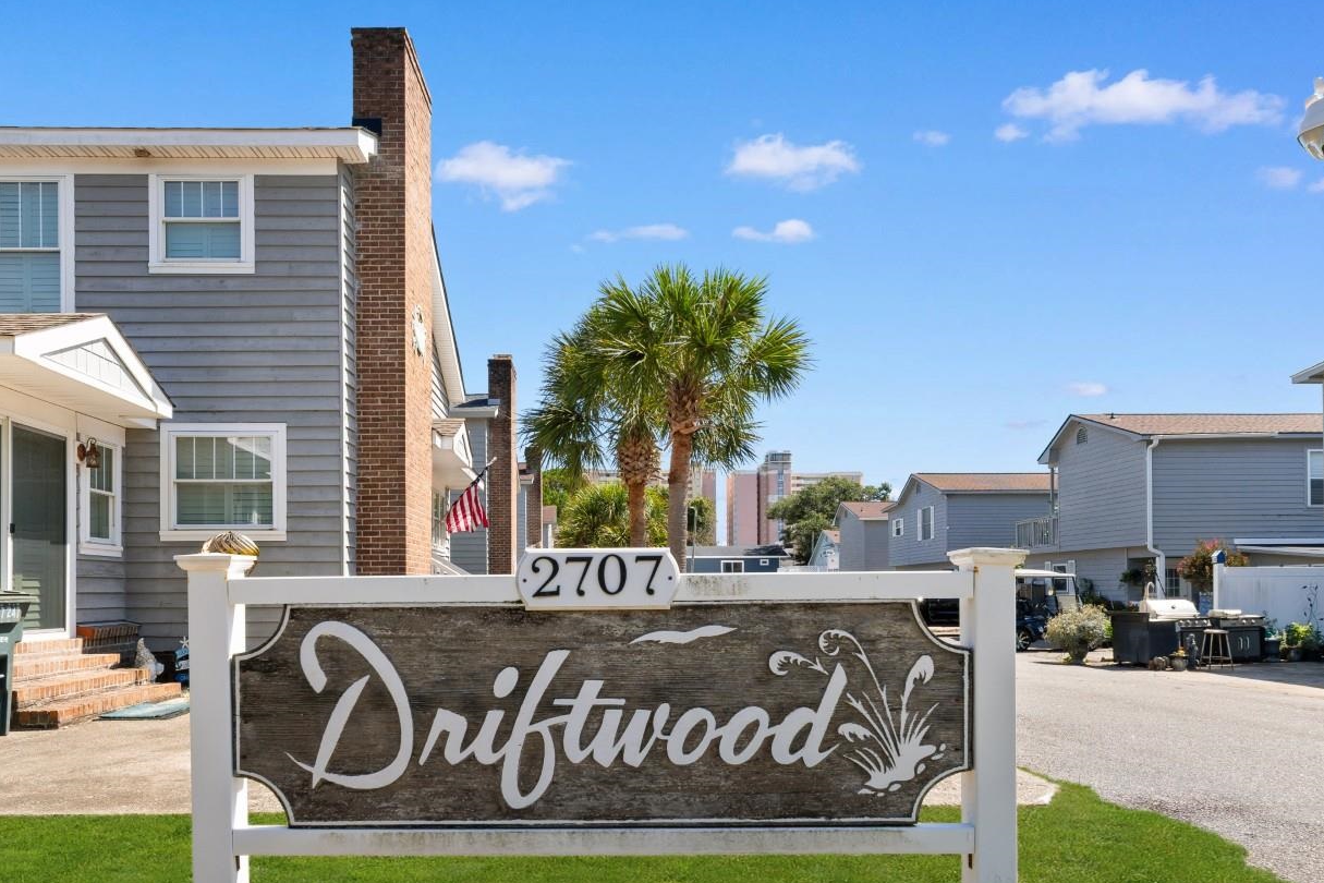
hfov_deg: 73.6
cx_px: 602
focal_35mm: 24
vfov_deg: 52.3
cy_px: 579
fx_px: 883
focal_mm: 12
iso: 100
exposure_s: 1/200
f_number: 7.1
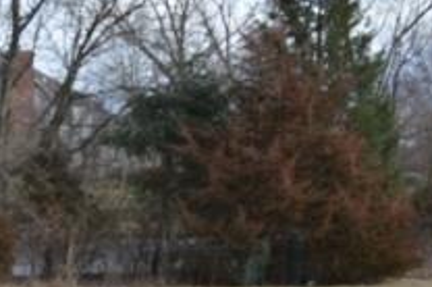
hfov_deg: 24.1
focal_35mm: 84
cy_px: 275
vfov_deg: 15.9
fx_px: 1006
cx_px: 129
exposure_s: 1/160
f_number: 6.3
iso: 100
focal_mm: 26
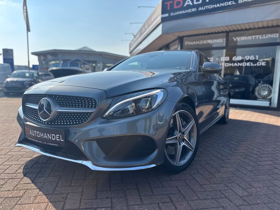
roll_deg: -1.4
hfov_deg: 71.6
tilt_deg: -6.3
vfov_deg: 56.8
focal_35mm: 24
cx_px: 140
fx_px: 194
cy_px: 105
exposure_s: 1/3058
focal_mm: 6.86
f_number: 1.78
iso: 80
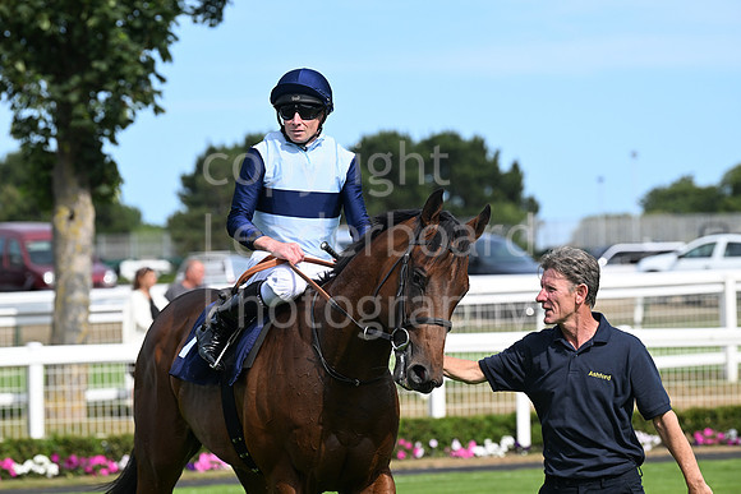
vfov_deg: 7.9
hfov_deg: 11.7
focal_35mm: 175
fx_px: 3603
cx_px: 370
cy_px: 247
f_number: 5.6
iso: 400
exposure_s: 1/1600
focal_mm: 175
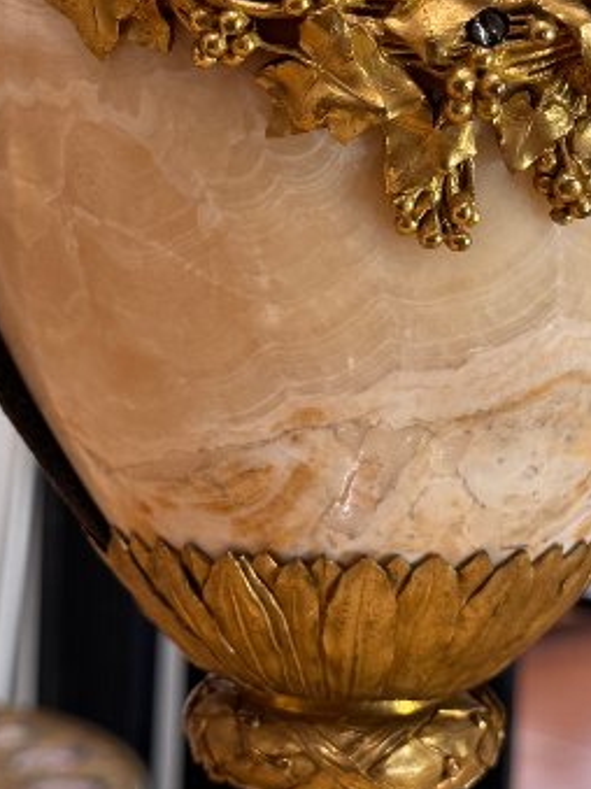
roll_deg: -2.0
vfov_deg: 22.9
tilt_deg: -2.4
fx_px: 1936
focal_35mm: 85
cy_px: 263
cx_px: 382
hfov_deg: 17.3
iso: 160
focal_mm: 6.76
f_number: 1.78
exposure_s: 1/50
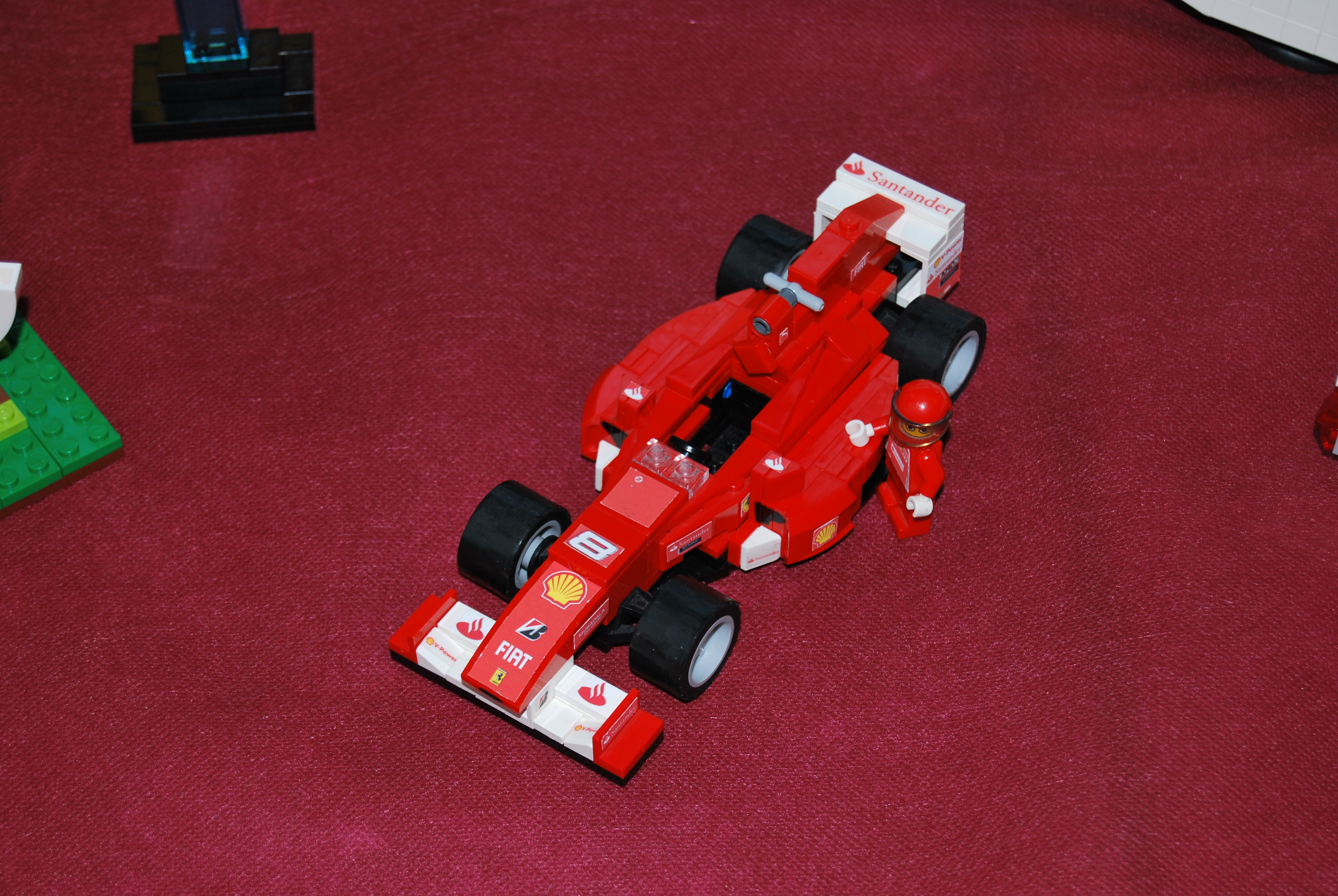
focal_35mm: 82
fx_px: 3070
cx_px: 669
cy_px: 448
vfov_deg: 16.6
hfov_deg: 24.6
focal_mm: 55
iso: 200
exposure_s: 1/60
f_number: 5.6
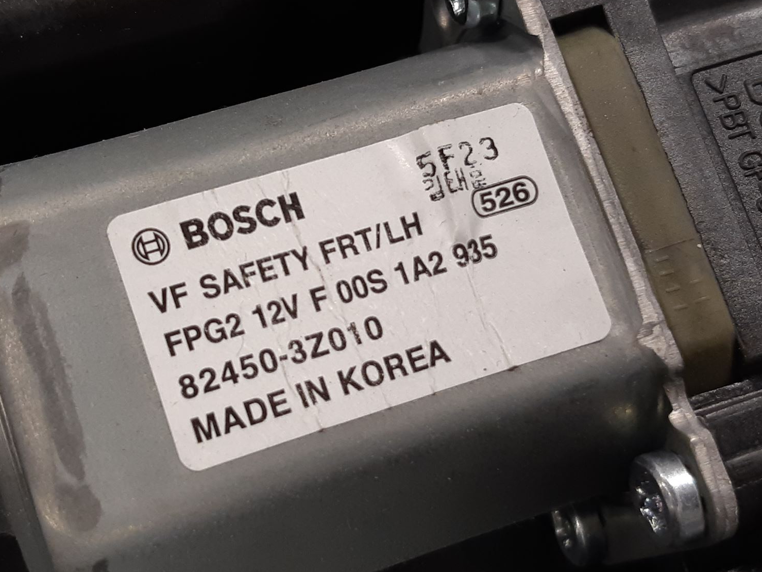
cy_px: 283
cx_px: 360
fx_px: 792
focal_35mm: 36
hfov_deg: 51.3
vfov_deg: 39.7
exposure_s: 1/50
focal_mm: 3.93
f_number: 1.7
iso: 64
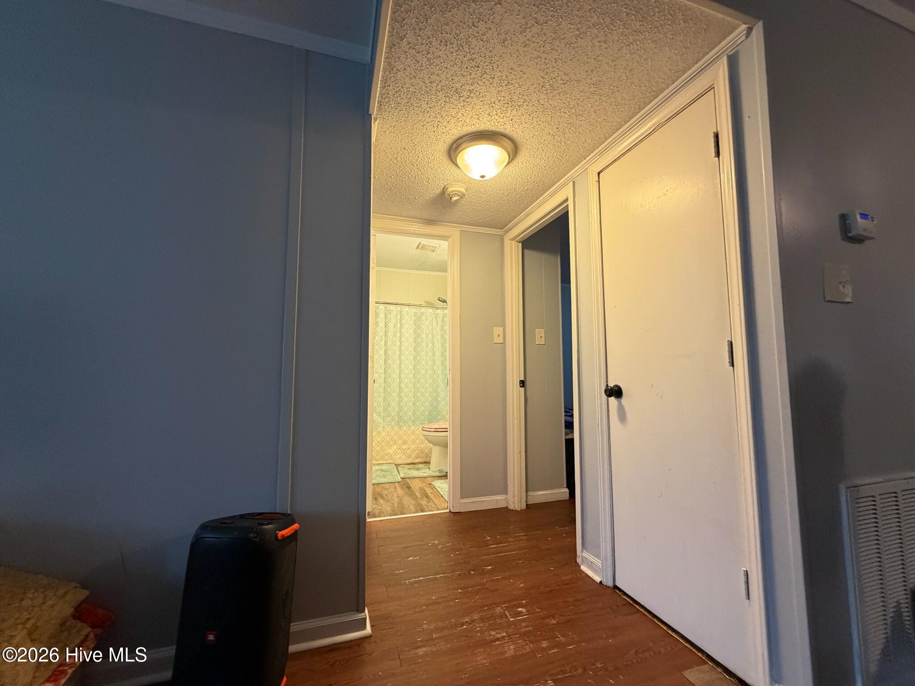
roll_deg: -1.2
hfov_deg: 102.1
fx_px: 370
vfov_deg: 85.7
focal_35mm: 14
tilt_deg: +3.5
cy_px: 343
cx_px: 458
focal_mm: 2.22
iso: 320
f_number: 2.2
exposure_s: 1/60
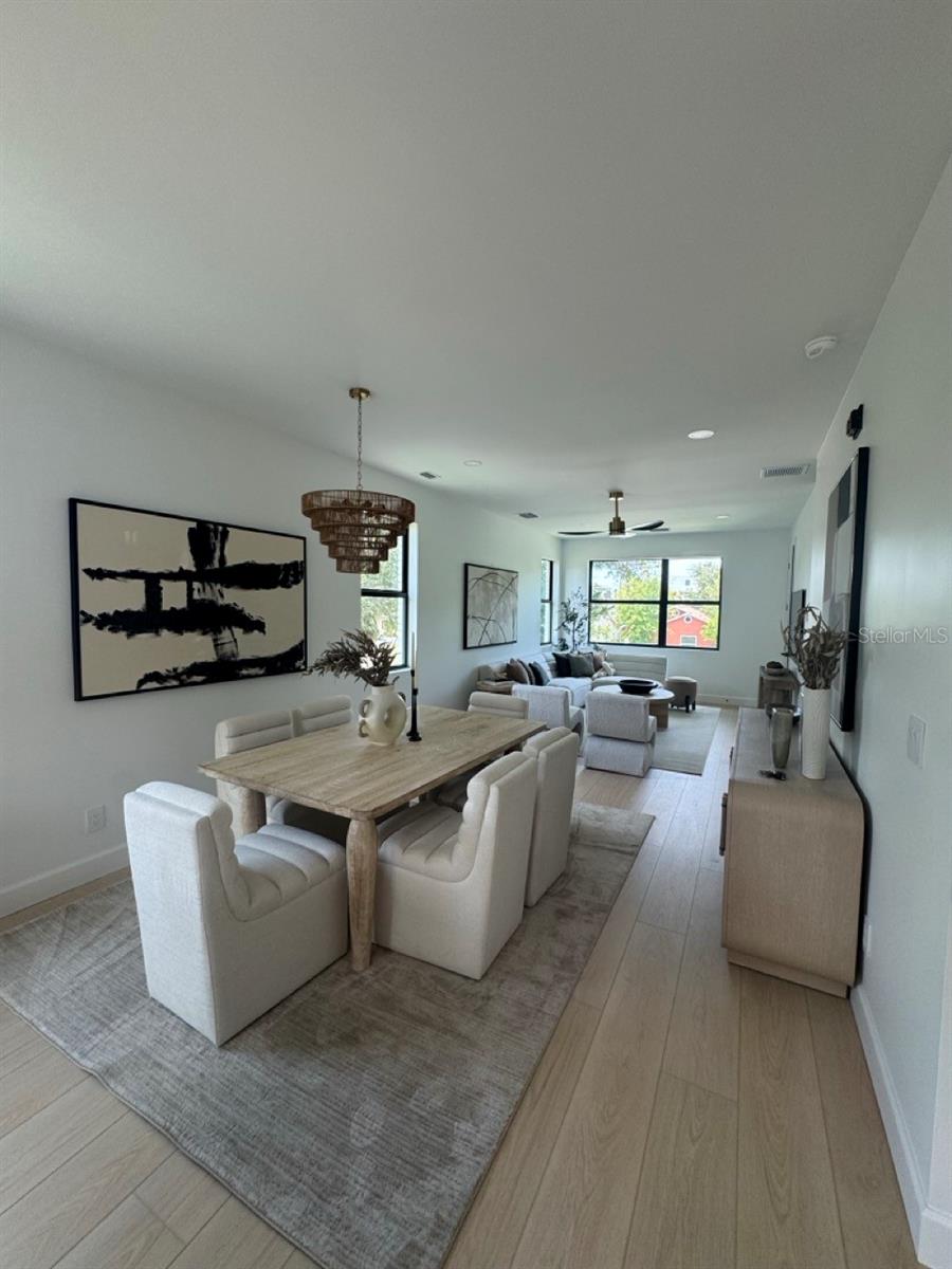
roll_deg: -0.8
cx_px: 476
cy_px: 634
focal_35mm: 14
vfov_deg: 102.1
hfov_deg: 85.7
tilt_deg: -2.3
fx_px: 513
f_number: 2.2
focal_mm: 2.22
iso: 64
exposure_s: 1/99
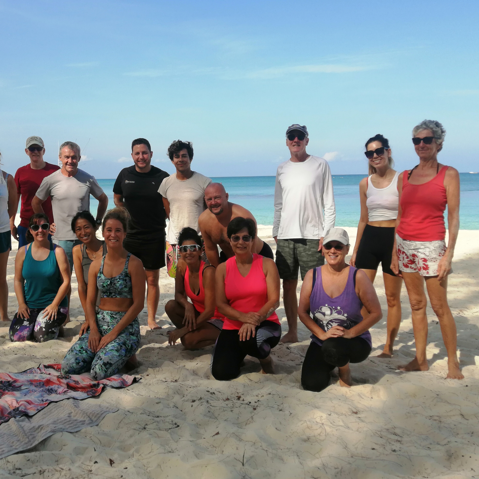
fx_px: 579
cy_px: 241
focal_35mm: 37
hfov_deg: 44.4
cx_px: 169
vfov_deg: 44.9
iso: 50
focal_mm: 3.62
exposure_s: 1/1502
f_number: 1.8
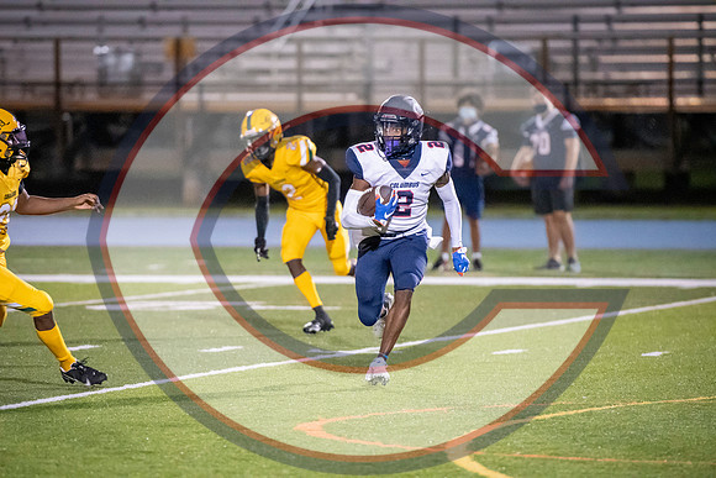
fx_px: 5968
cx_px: 358
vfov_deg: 4.6
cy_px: 239
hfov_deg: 6.9
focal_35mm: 300
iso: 9000
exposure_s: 1/2000
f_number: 2.8
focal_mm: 200
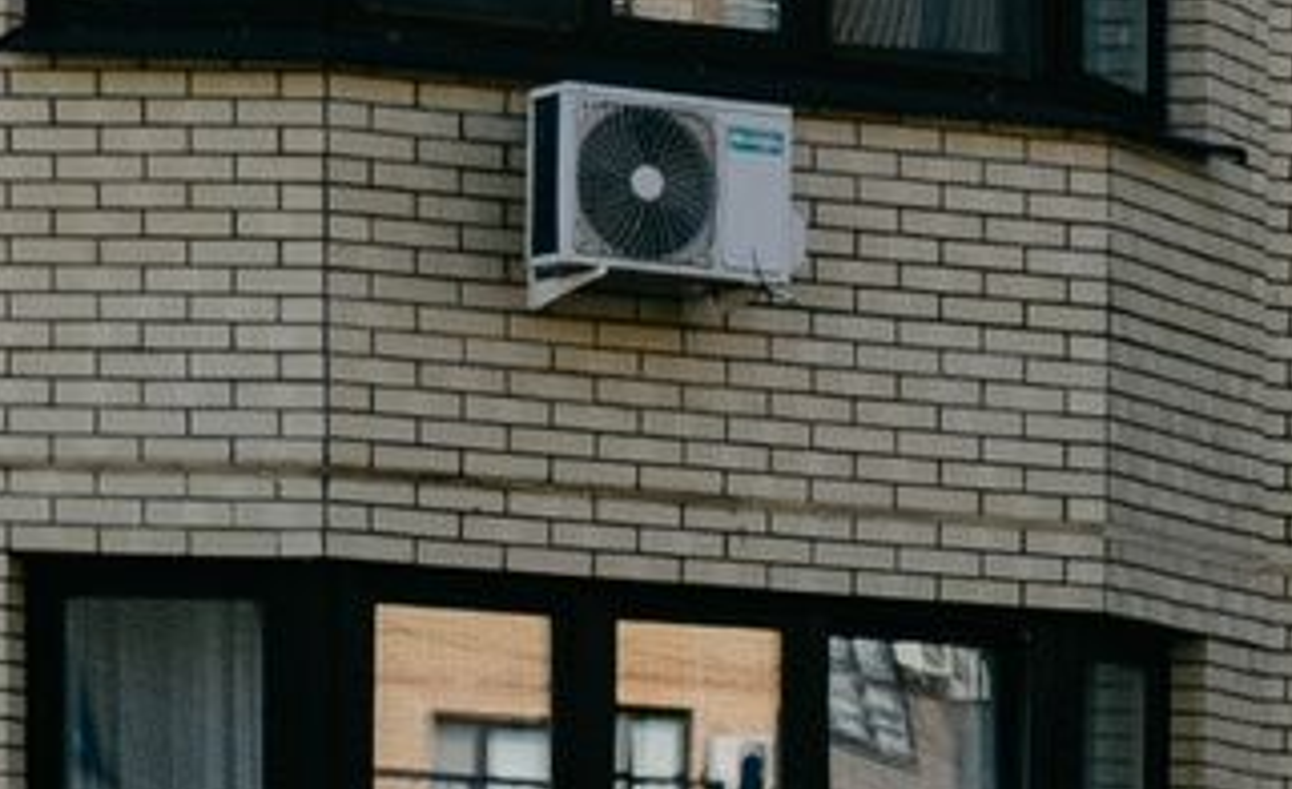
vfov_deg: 4.4
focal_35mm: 281
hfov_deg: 7.2
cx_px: 2685
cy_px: 2356
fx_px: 9831
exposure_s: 1/400
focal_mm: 34
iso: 160
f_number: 8
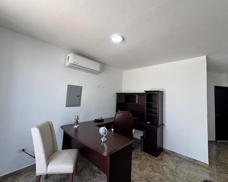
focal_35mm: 15
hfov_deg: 96.8
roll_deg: -3.0
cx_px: 117
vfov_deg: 84.0
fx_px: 101
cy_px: 89
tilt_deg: +4.5
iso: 80
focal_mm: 2.22
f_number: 2.2
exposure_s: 1/99
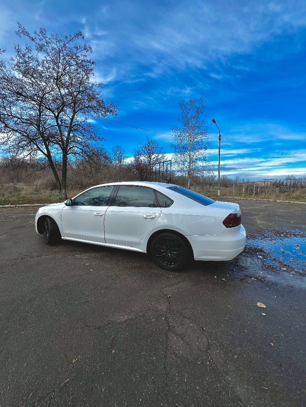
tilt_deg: -6.2
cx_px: 153
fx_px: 153
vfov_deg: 106.2
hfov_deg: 89.9
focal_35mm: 13
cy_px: 204
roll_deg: -1.4
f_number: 1.8
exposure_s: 1/699
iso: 32
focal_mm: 1.57
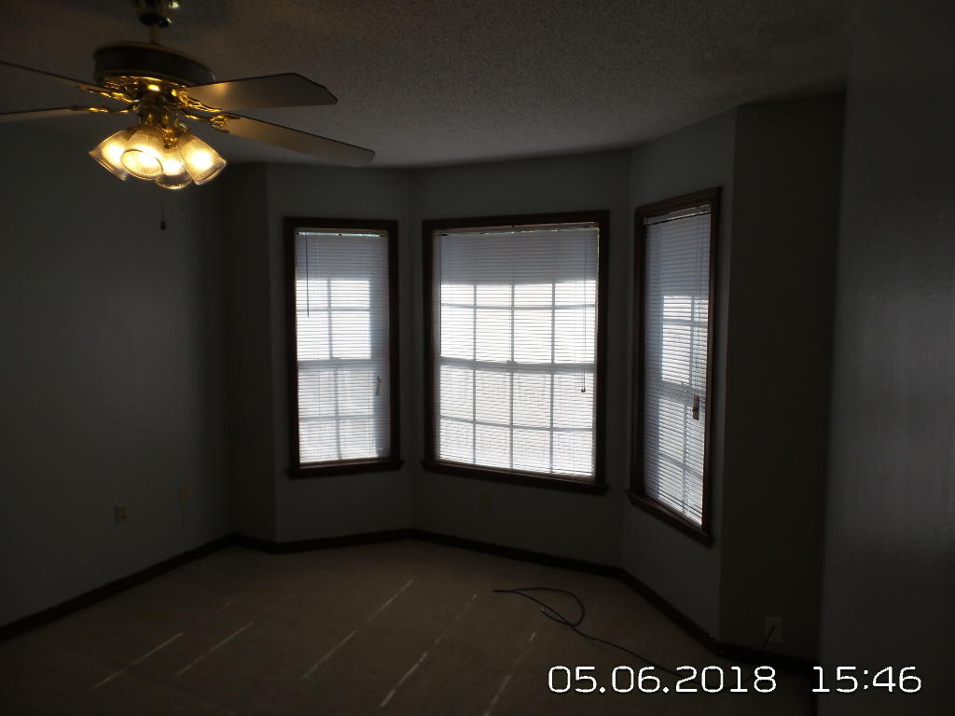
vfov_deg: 58.9
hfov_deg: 73.9
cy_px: 358
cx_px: 478
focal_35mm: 23
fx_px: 635
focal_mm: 4.1
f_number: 3.5
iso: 100
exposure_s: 1/320
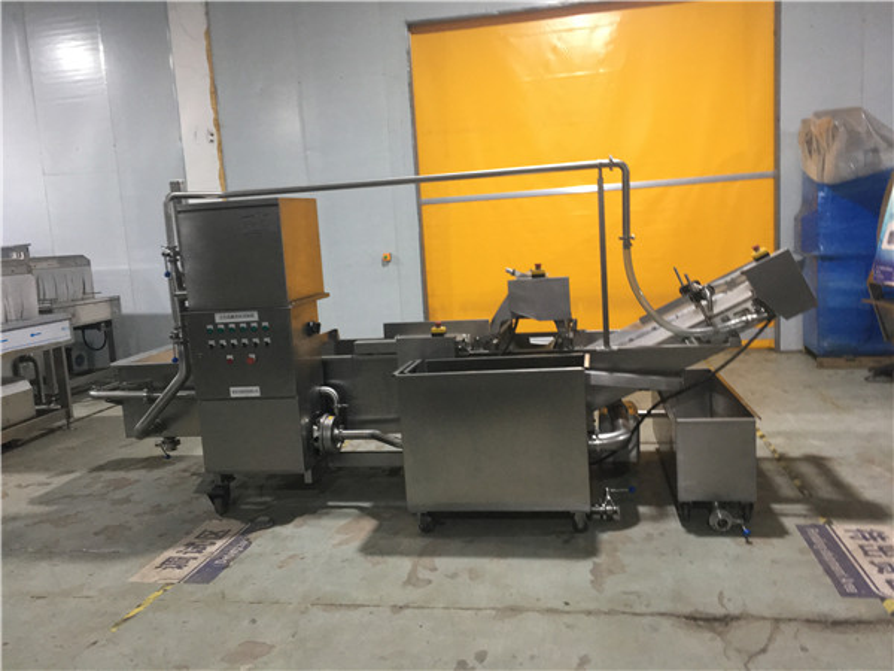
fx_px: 749
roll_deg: +2.8
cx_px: 447
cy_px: 336
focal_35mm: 29
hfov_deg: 61.7
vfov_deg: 48.2
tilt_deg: -6.5
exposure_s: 1/20
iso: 200
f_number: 2.2
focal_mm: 4.15
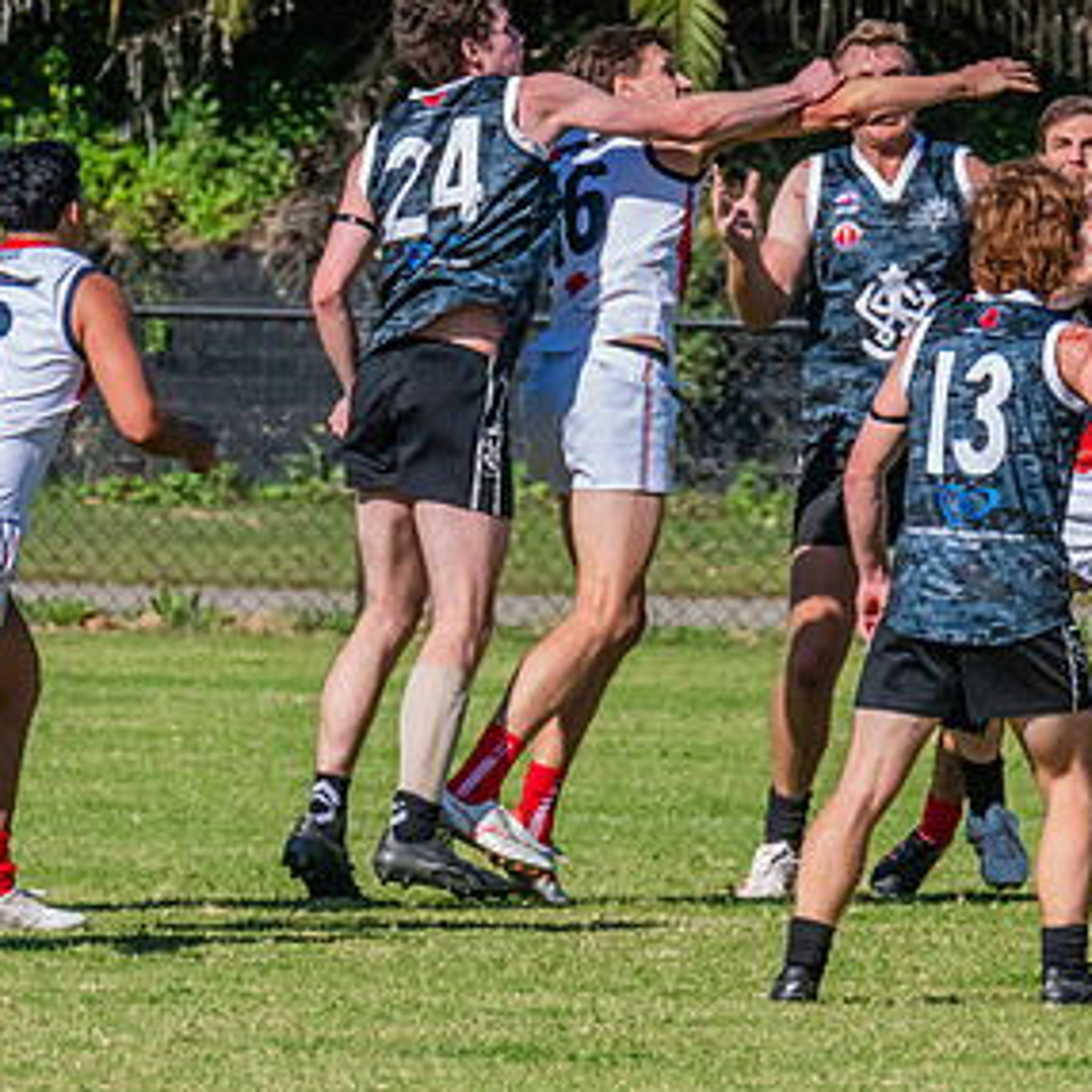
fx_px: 38581
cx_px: 607
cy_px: 299
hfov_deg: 1.6
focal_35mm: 1081
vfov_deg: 1.6
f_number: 14
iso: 1600
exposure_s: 1/1600
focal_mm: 460
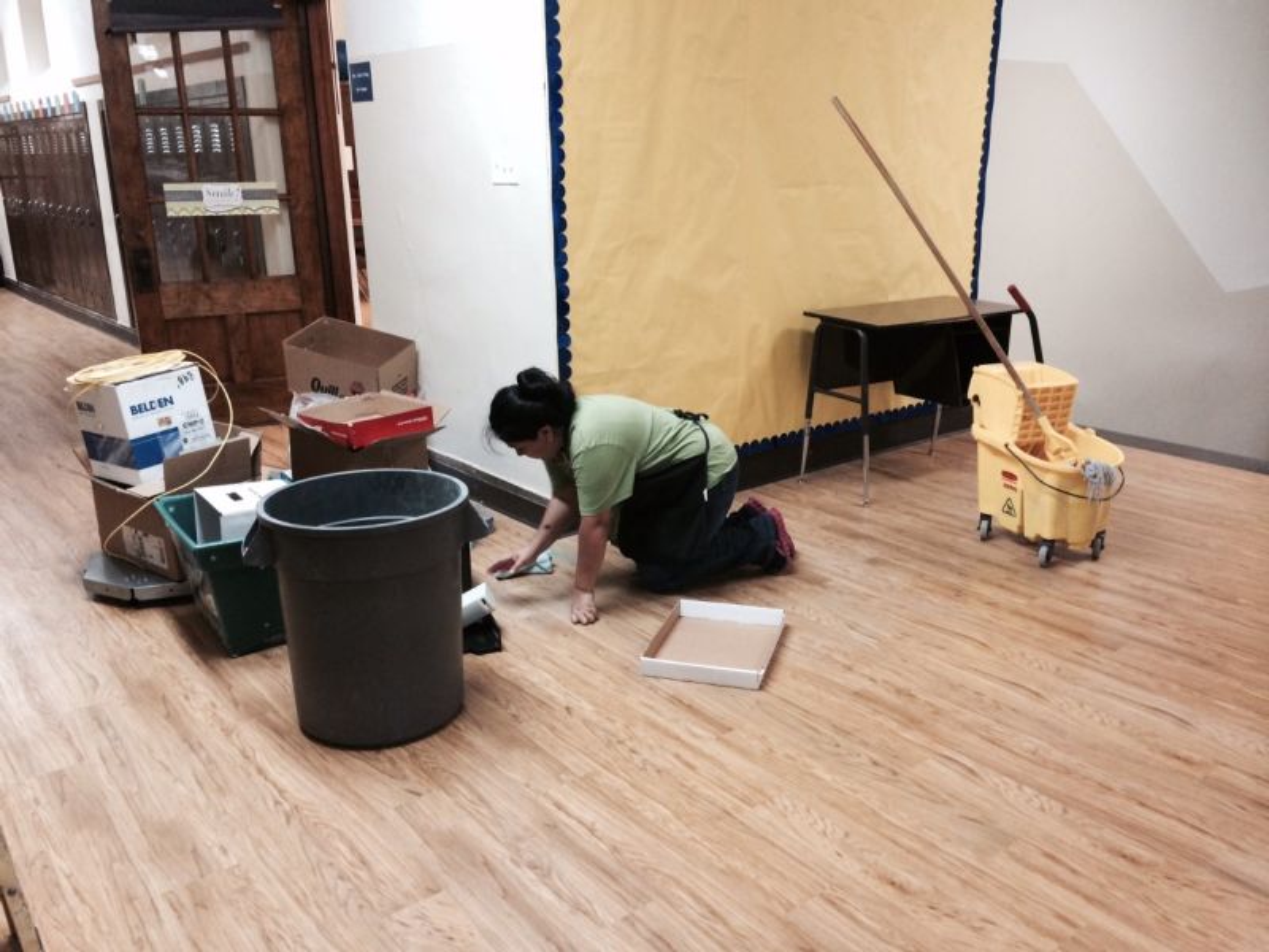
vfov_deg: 46.8
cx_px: 634
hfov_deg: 60.0
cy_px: 476
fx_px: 1100
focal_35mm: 30
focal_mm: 4.12
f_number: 2.2
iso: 200
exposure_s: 1/30
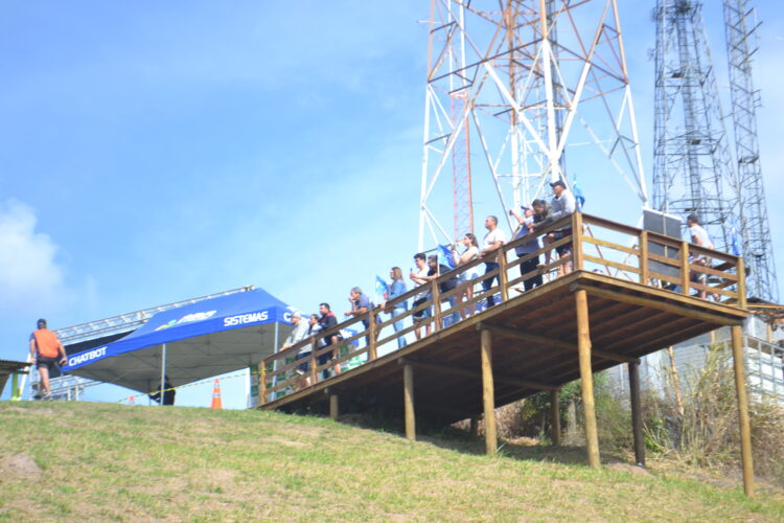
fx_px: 1797
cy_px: 262
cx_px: 392
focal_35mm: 82
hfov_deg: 24.6
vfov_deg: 16.6
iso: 100
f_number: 7.1
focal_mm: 55
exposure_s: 1/200
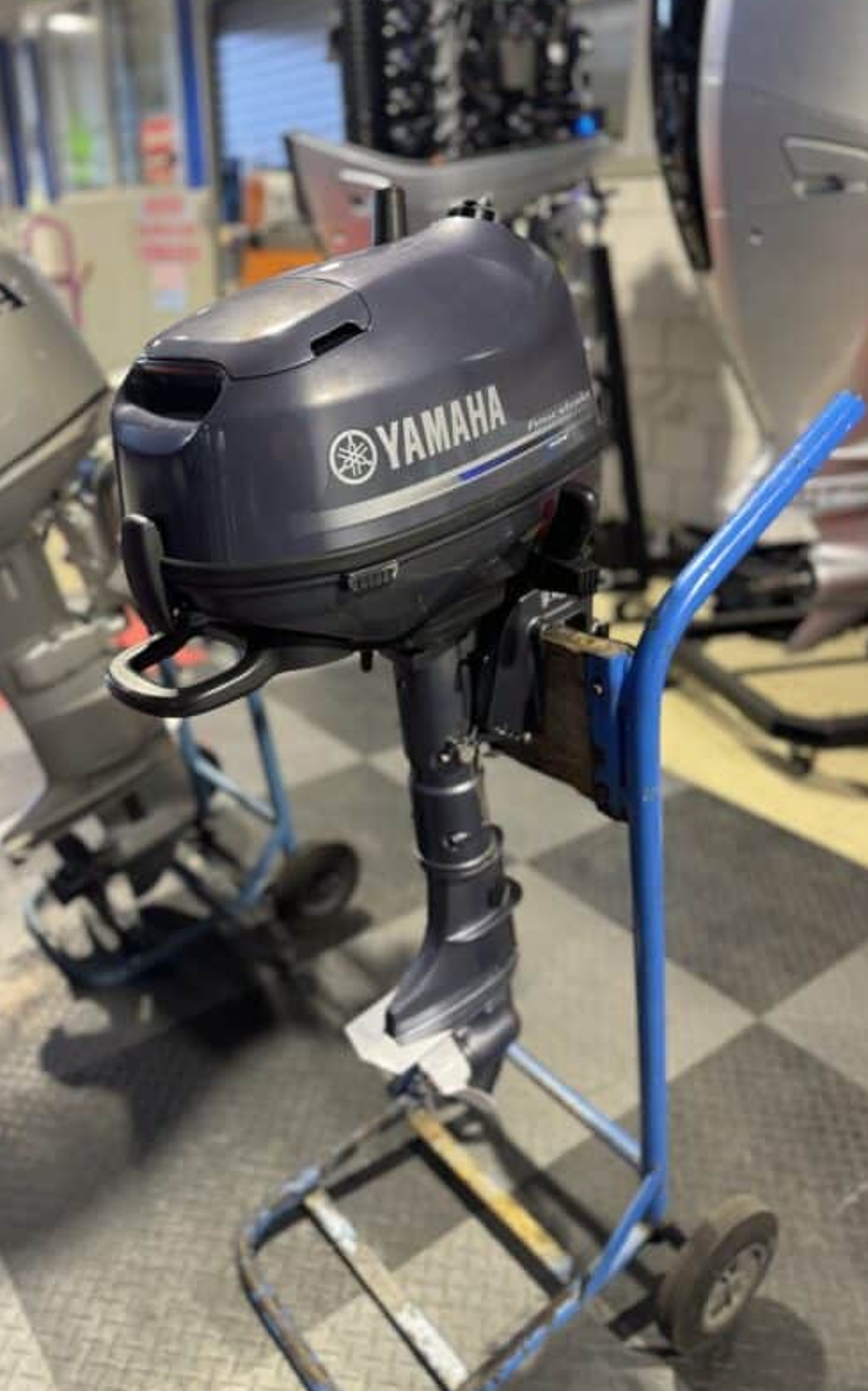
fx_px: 985
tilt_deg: -22.4
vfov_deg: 70.4
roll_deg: +0.8
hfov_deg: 47.5
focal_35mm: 26
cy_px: 688
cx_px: 403
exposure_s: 1/50
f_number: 1.78
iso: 125
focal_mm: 6.76
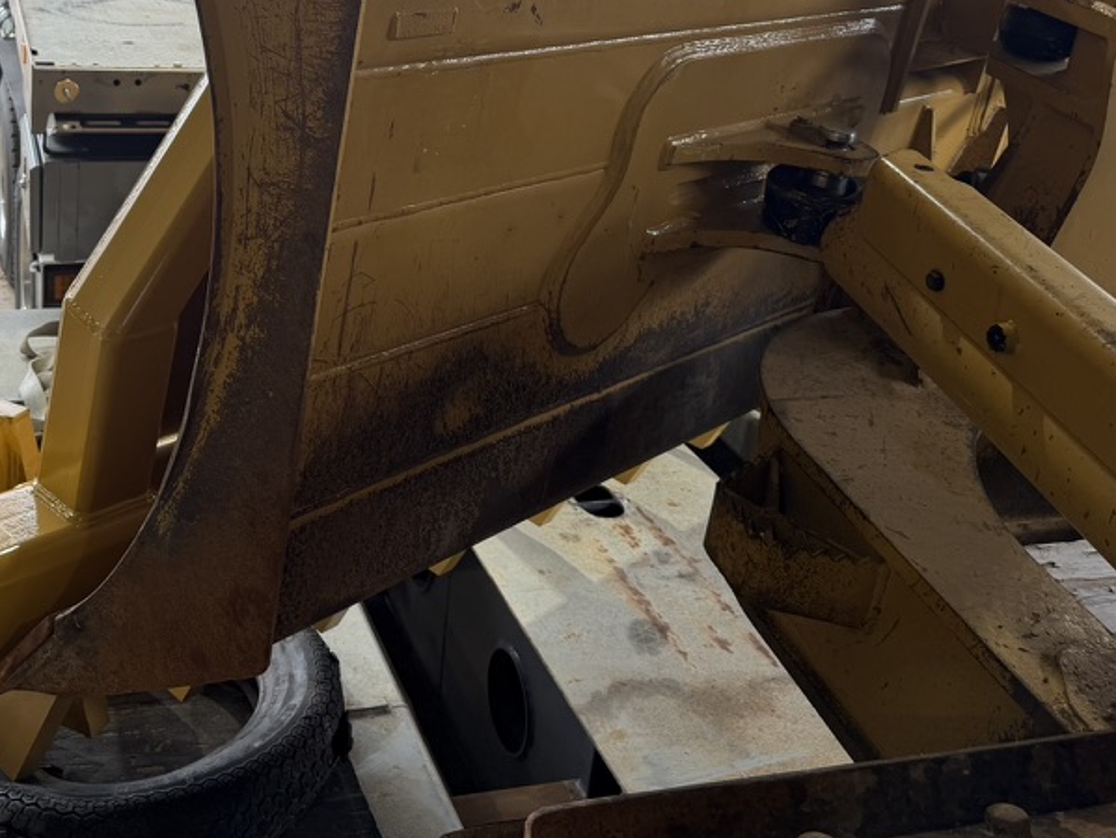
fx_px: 1323
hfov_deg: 44.9
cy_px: 125
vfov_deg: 33.7
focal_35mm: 41
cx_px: 350
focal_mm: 6.76
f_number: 1.78
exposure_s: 1/189
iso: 64
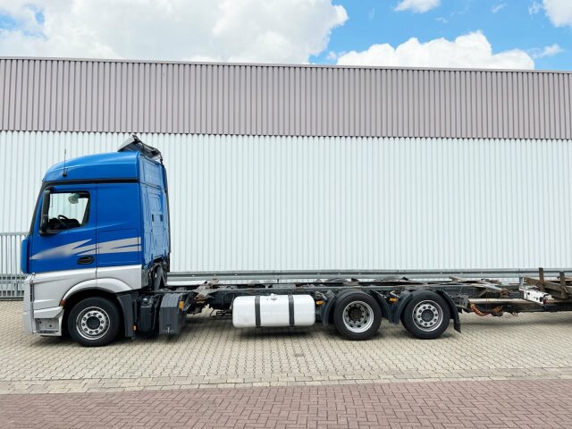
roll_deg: +0.2
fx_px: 430
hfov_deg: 67.3
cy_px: 214
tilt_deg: +2.3
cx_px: 286
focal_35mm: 26
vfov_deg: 53.1
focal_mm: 5.7
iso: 50
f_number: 1.5
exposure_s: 1/2994
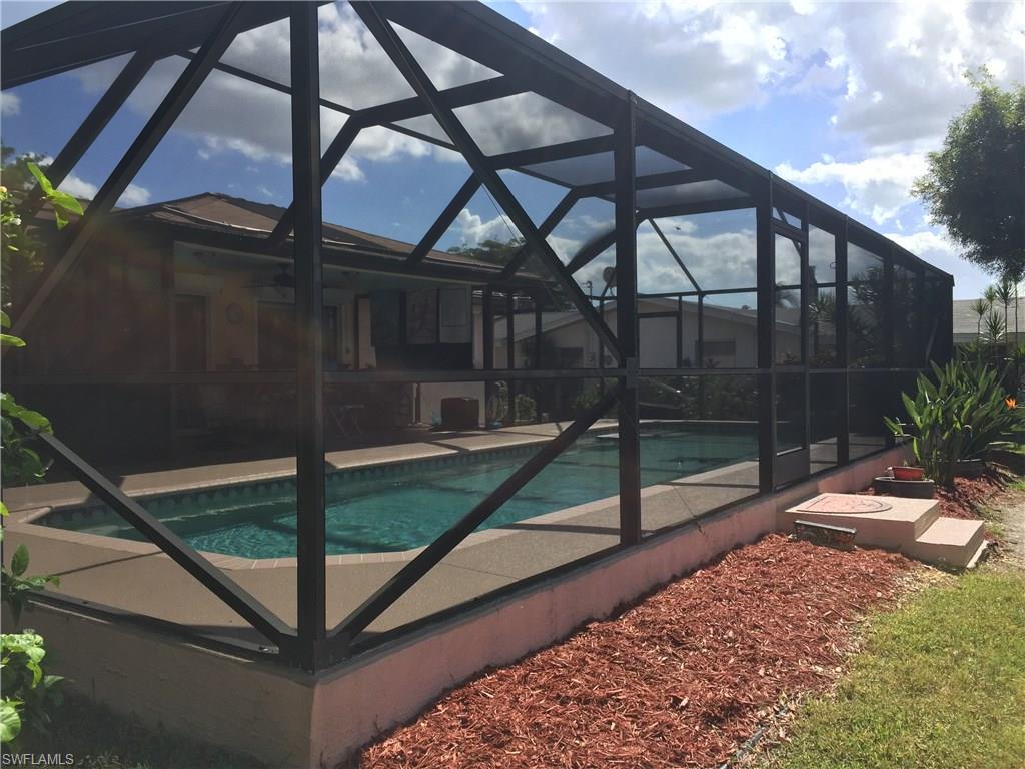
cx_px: 512
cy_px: 384
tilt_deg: -1.4
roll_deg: -0.4
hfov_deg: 61.7
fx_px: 859
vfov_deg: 48.2
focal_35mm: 29
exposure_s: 1/1721
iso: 32
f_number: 2.2
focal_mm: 4.15
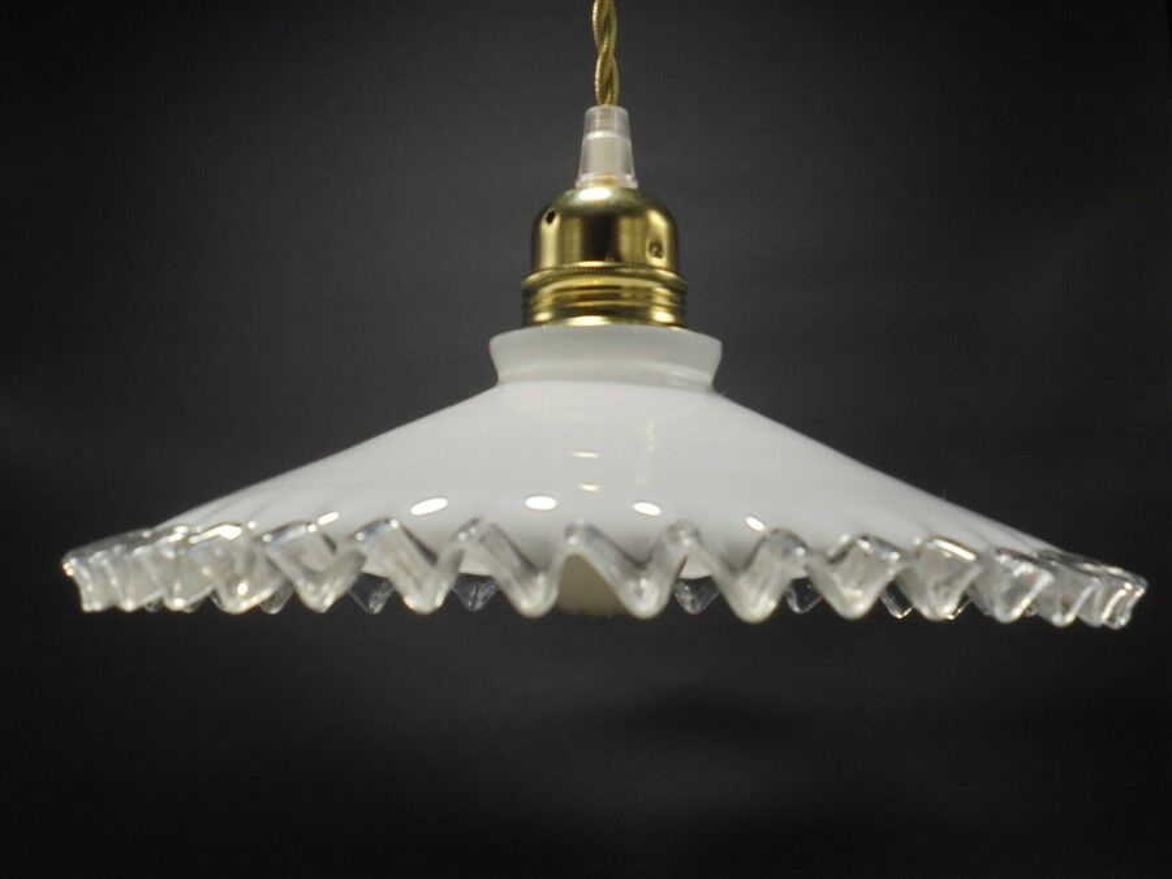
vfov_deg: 33.6
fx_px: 1456
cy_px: 440
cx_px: 586
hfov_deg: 43.9
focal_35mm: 43
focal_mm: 7.8
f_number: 4.5
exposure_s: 1/30
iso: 100
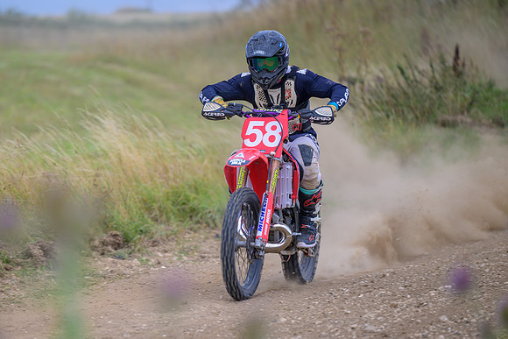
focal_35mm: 239
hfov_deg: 8.6
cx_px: 205
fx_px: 3368
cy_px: 202
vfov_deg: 5.8
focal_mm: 200
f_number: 2.8
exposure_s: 1/400
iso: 64
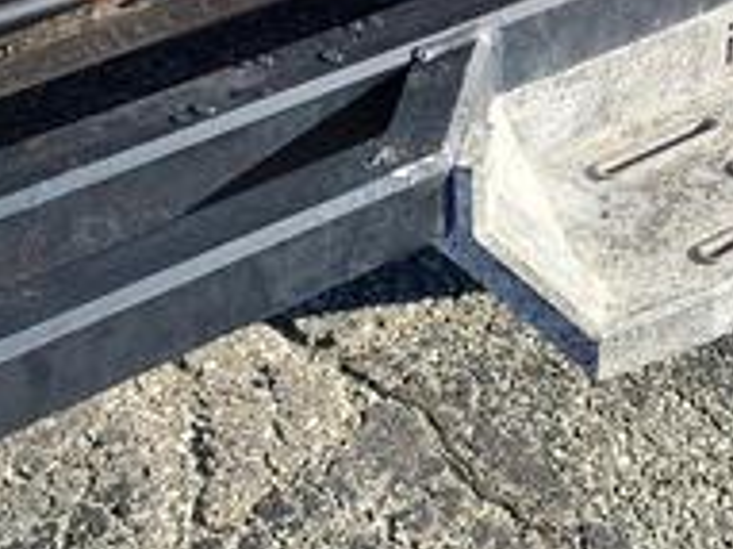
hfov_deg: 24.6
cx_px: 660
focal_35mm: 77
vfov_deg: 18.9
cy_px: 77
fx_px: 1629
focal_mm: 5.56
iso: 100
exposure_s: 1/1360
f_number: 1.88
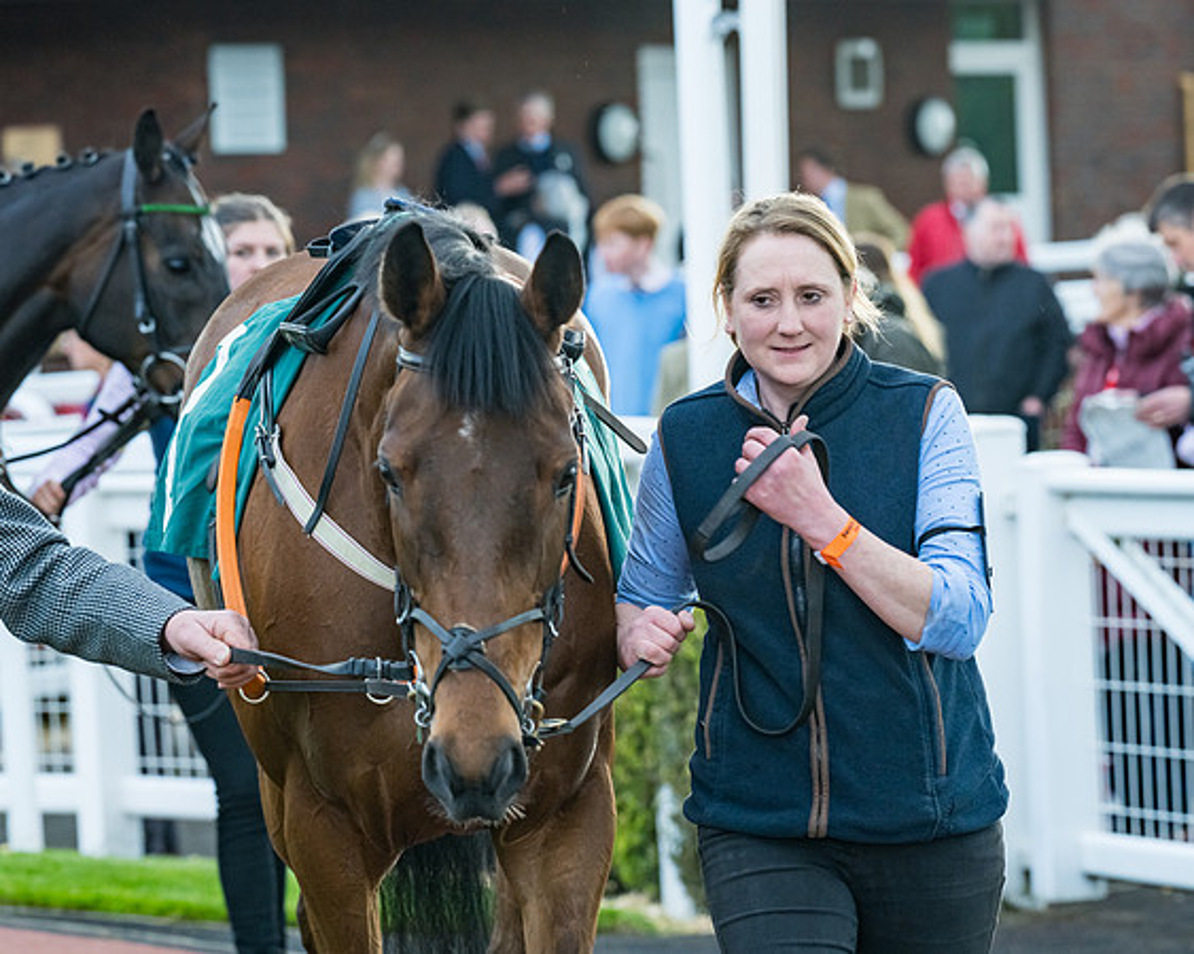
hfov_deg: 9.3
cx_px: 720
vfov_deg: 7.5
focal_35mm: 207
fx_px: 7320
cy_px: 422
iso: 1000
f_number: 5
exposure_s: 1/250
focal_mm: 135
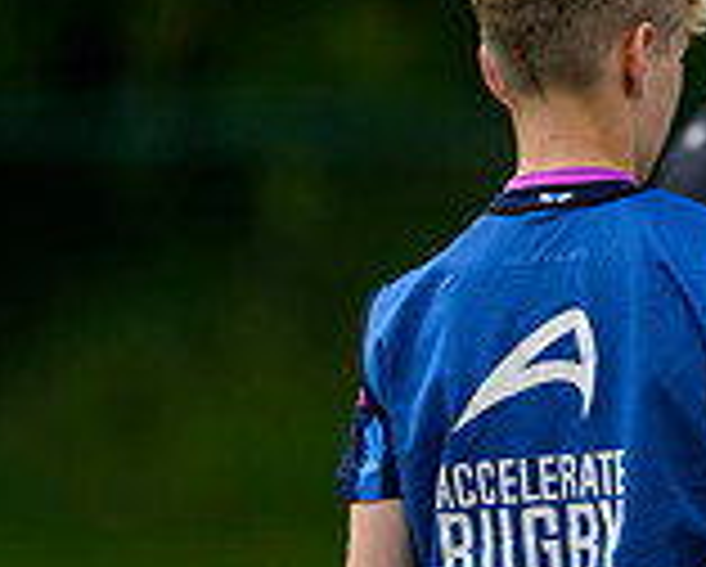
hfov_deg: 1.2
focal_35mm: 1673
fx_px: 35001
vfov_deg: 0.9
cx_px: 1431
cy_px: 129
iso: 160
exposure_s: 1/1250
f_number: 3.2
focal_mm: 400
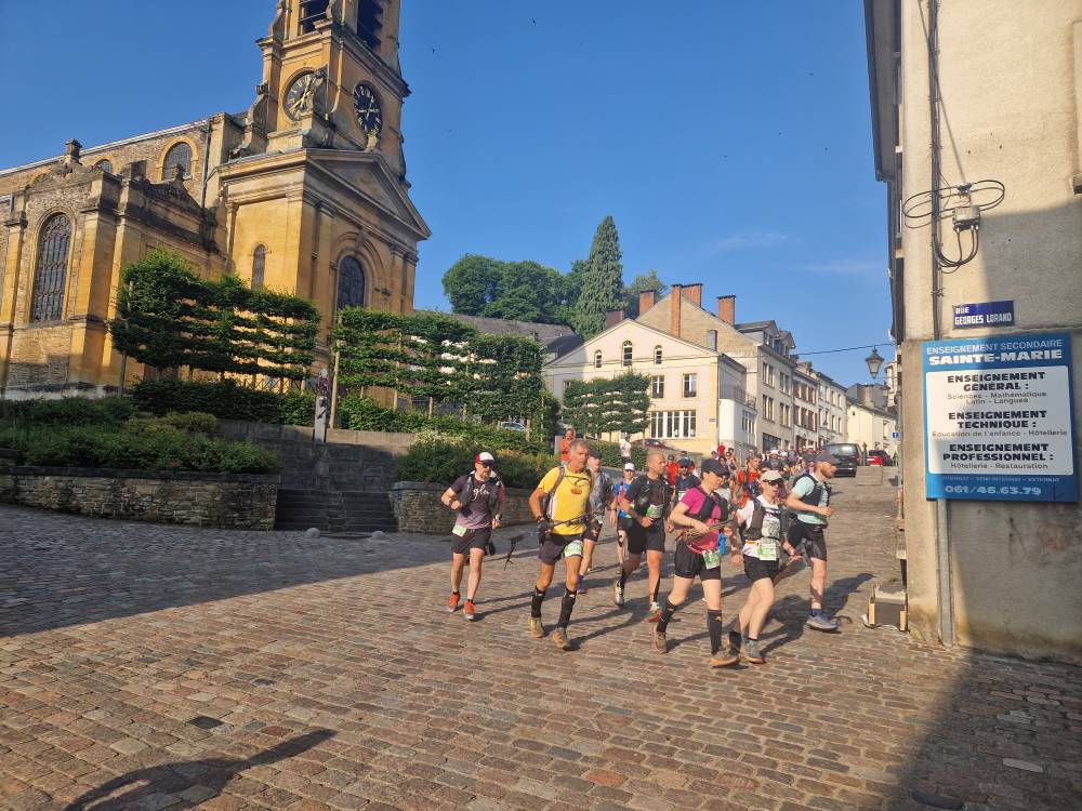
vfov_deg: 58.9
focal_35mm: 23
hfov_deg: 73.9
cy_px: 406
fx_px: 719
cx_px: 541
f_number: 1.8
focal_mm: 5.4
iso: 50
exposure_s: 1/1072
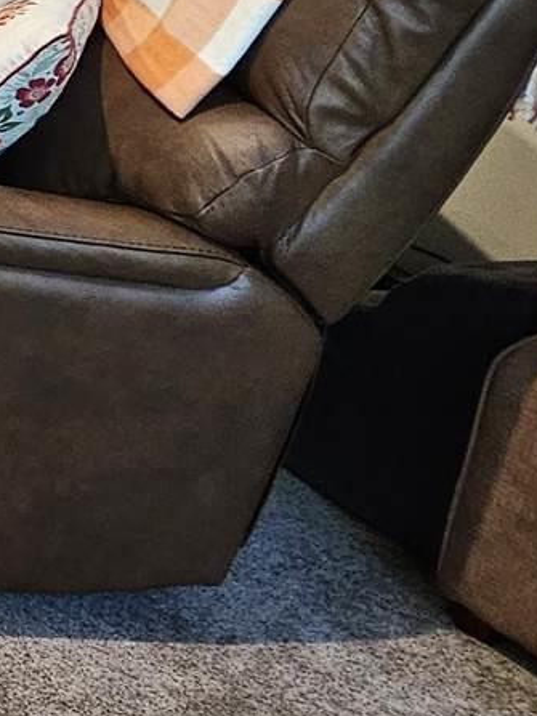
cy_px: 122
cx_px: -776
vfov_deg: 28.2
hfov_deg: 14.2
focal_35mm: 67
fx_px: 1386
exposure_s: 1/30
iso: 400
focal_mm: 2.2
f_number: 2.2
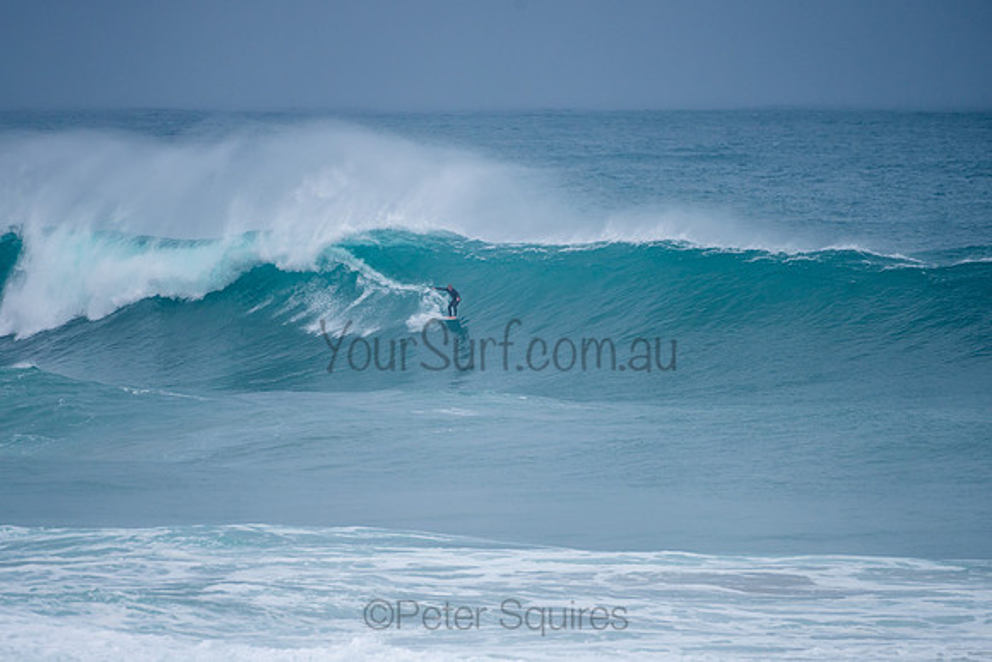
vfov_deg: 2.2
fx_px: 16901
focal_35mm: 613
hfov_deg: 3.4
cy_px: 306
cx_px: 475
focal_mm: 500
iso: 180
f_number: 5.6
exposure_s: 1/1250
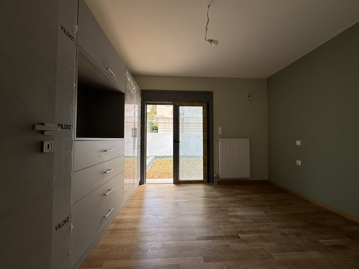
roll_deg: +0.2
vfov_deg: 85.7
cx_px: 180
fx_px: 145
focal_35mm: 14
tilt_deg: +2.2
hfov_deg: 102.1
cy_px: 134
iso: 50
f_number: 2.2
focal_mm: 2.22
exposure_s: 1/99
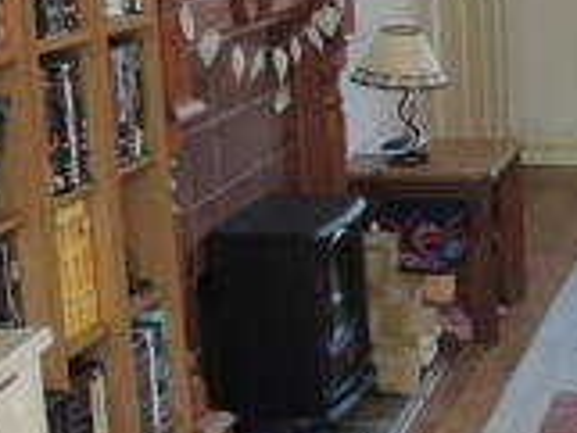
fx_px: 1451
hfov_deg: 20.2
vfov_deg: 17.0
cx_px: 787
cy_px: 156
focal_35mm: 87
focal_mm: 4.3
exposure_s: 1/30
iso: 250
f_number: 3
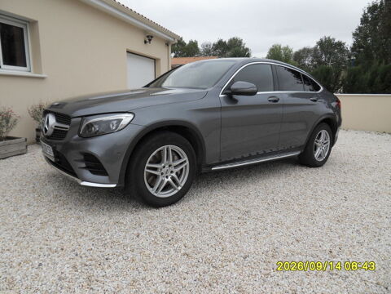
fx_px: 271
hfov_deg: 71.6
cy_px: 147
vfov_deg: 56.8
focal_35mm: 24
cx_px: 196
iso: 80
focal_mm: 4.2
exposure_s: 1/125
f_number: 7.5
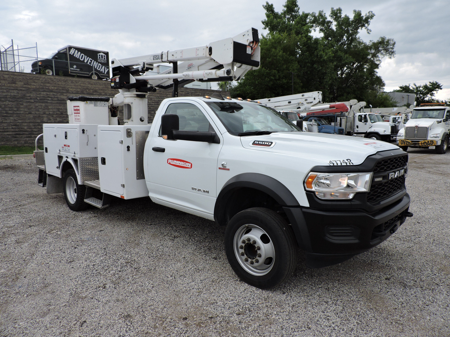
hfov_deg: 71.6
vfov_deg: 56.8
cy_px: 168
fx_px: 312
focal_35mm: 24
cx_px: 225
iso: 100
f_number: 3
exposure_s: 1/640
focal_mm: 4.3
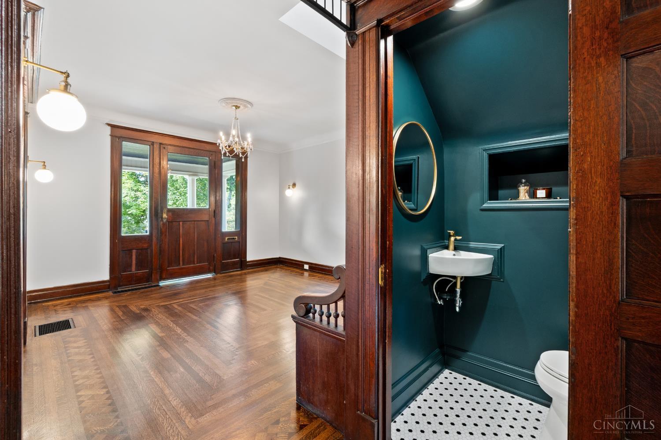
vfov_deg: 77.3
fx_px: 275
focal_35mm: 15
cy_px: 220
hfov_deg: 100.4
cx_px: 330
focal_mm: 10
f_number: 8
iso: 250
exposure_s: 1.3
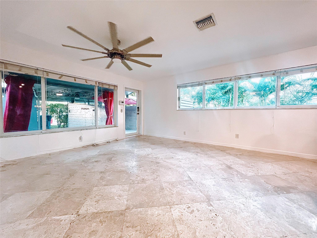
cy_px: 119
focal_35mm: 13
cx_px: 158
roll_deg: +0.8
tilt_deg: -3.1
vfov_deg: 89.9
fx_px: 119
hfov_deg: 106.2
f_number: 1.8
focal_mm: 1.57
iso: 200
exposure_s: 1/60
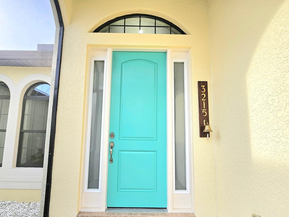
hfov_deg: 98.2
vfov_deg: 81.4
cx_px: 141
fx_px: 125
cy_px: 121
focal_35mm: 15
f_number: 2.2
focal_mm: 2.2
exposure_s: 1/294
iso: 50
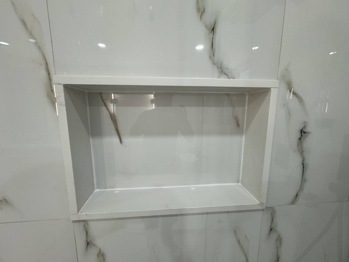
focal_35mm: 14
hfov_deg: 102.1
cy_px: 131
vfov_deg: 85.7
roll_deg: +0.1
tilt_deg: -8.0
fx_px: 141
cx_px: 174
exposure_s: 1/120
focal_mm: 2.22
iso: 160
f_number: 2.2
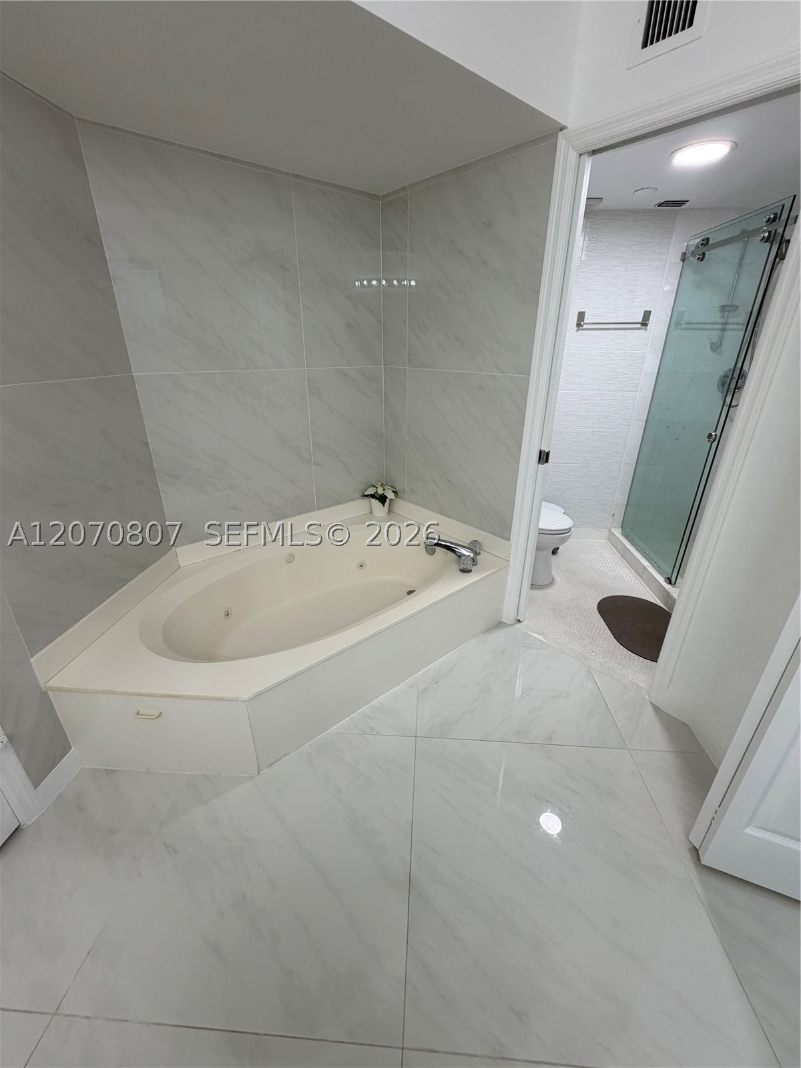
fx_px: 432
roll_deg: -0.4
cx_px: 400
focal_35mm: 14
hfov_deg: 85.7
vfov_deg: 102.1
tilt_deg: -24.1
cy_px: 534
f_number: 2.2
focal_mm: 2.22
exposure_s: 1/120
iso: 125
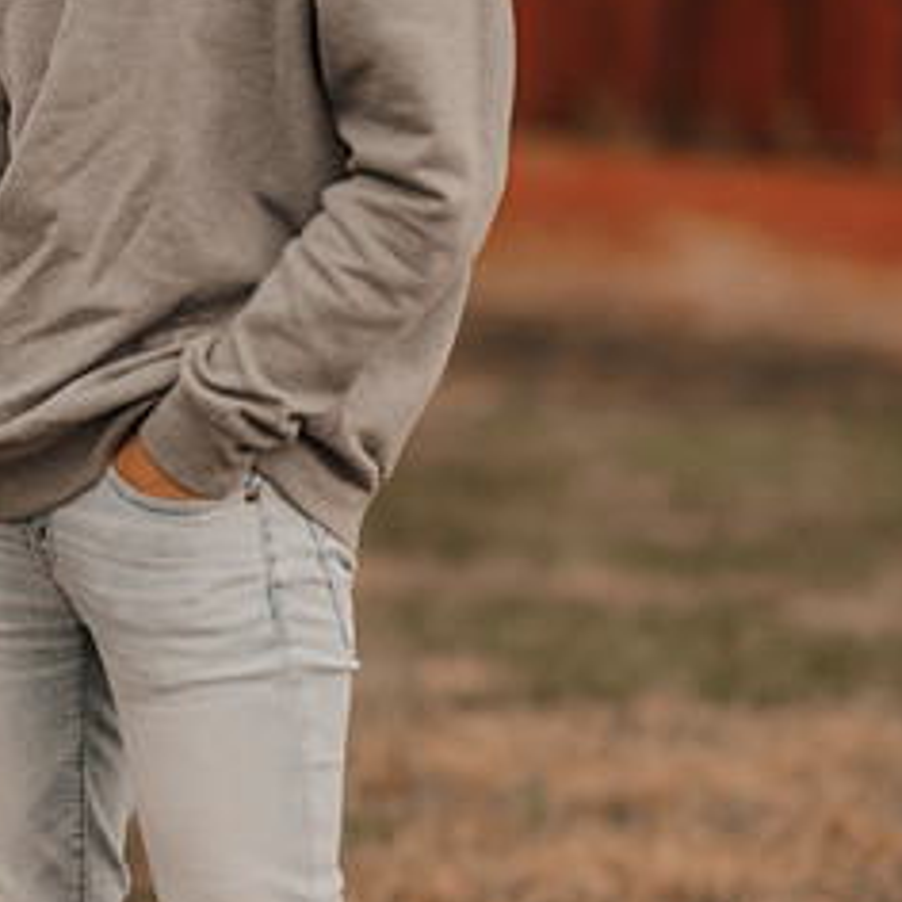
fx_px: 6456
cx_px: 126
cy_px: 197
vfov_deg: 8.0
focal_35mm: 219
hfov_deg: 8.0
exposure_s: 1/1000
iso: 160
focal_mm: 105
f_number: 1.8
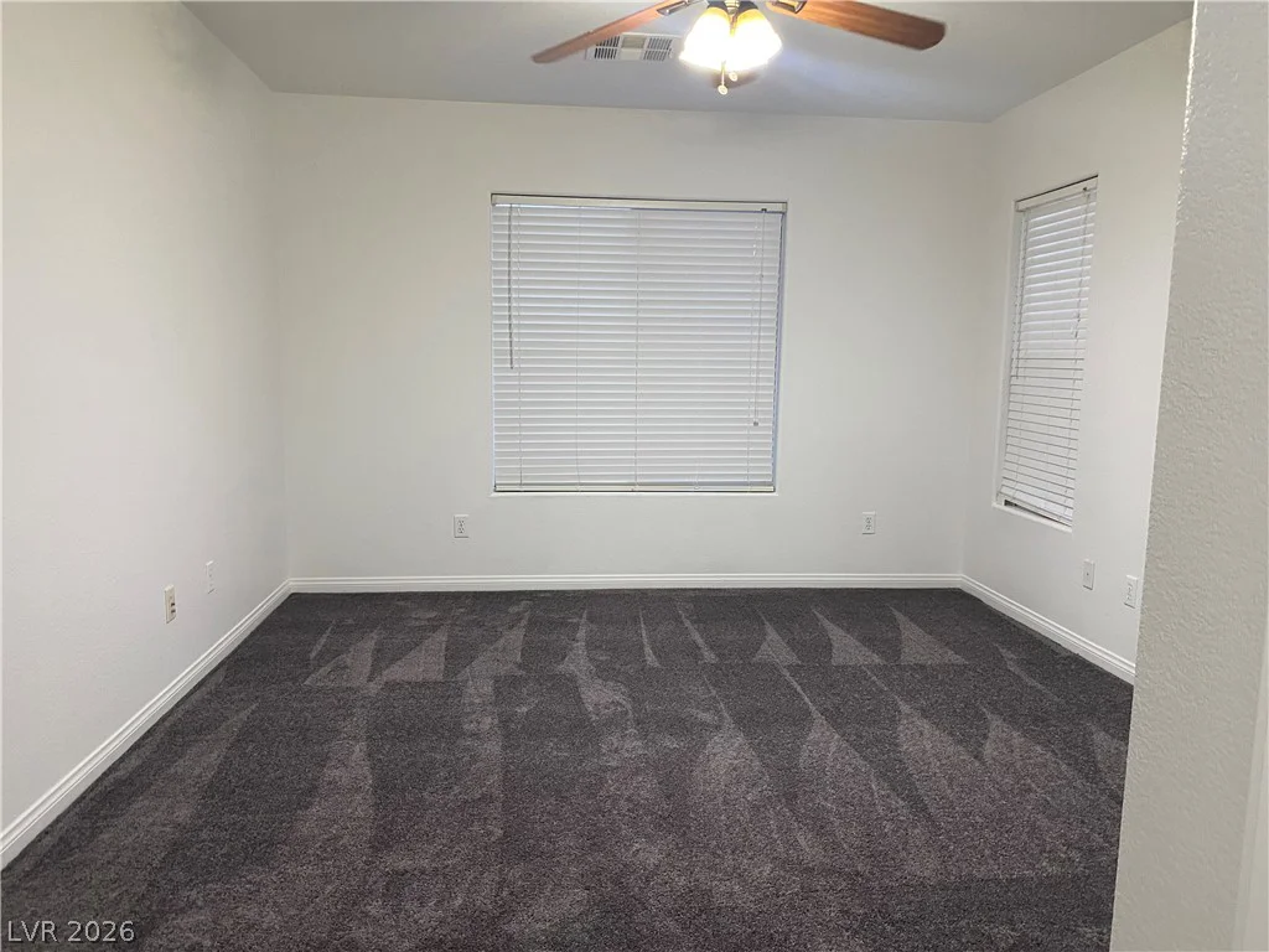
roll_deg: -1.3
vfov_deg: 53.1
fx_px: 953
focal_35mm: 26
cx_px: 634
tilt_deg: -7.3
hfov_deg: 67.3
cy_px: 476
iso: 200
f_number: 1.8
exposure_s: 1/60
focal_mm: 4.25
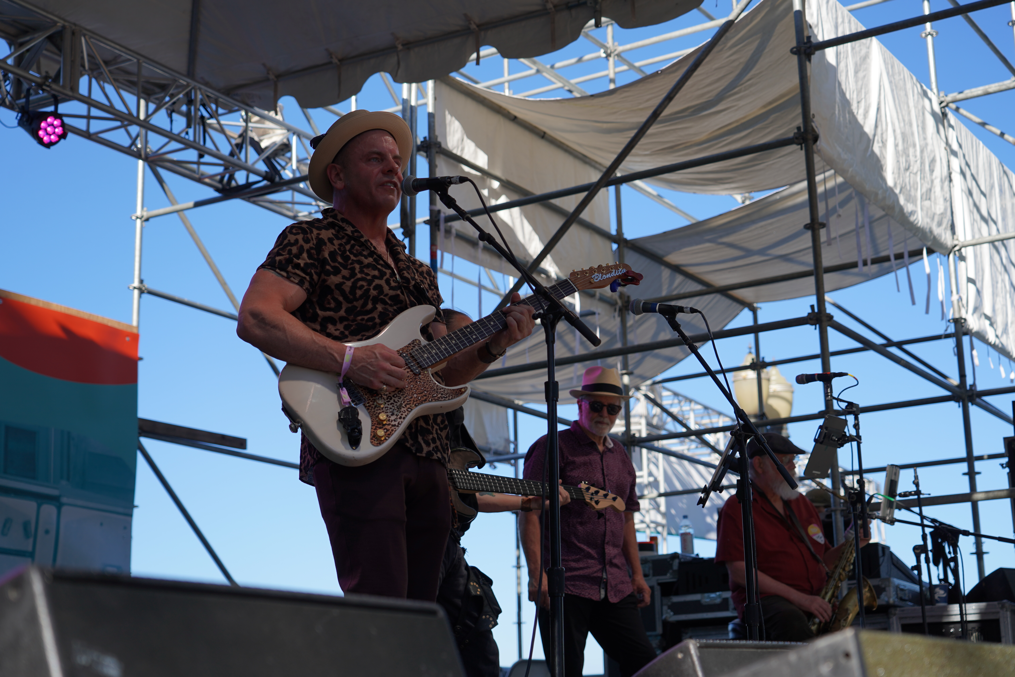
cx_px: 508
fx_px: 1579
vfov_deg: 24.2
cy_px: 338
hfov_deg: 35.6
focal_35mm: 56
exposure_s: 1/500
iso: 100
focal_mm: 56
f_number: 4.5
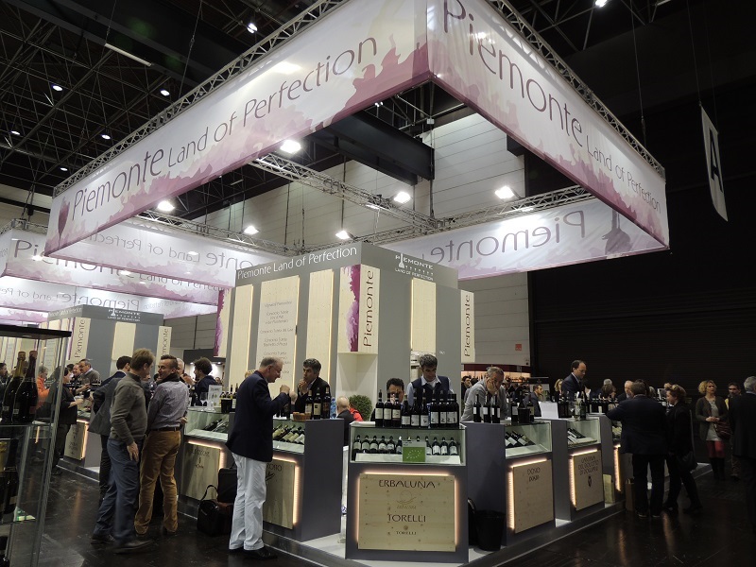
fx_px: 524
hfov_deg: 71.6
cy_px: 284
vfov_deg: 56.8
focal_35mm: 24
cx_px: 378
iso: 100
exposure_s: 1/40
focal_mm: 4.3
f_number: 3
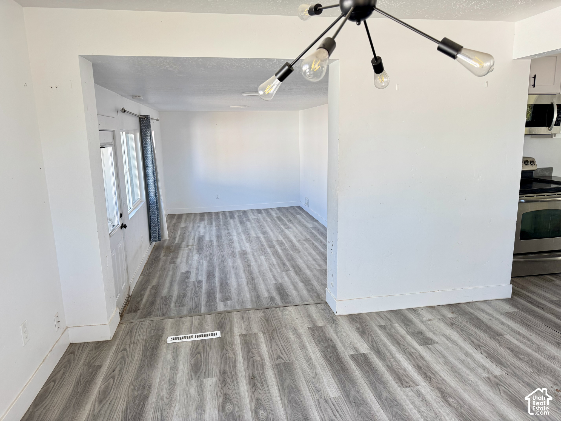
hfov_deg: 71.6
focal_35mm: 24
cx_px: 280
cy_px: 210
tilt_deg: -13.6
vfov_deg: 56.8
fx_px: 389
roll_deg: +1.1
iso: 125
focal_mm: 6.76
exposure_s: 1/121
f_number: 1.78
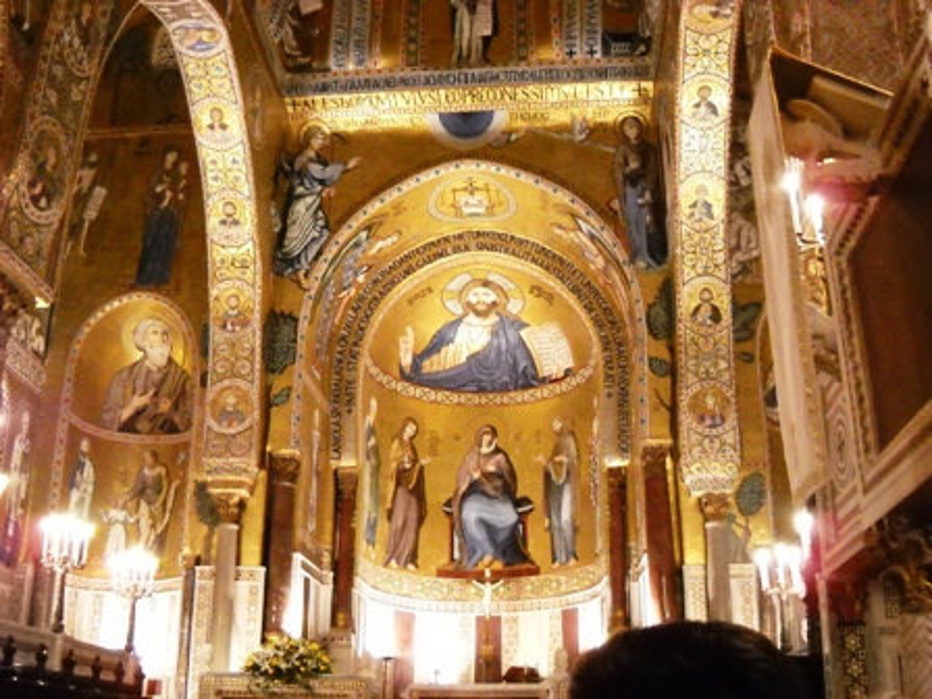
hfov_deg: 45.8
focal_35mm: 41
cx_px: 466
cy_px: 350
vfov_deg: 35.1
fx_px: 1104
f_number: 3.1
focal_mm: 6.72
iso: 800
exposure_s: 1/24
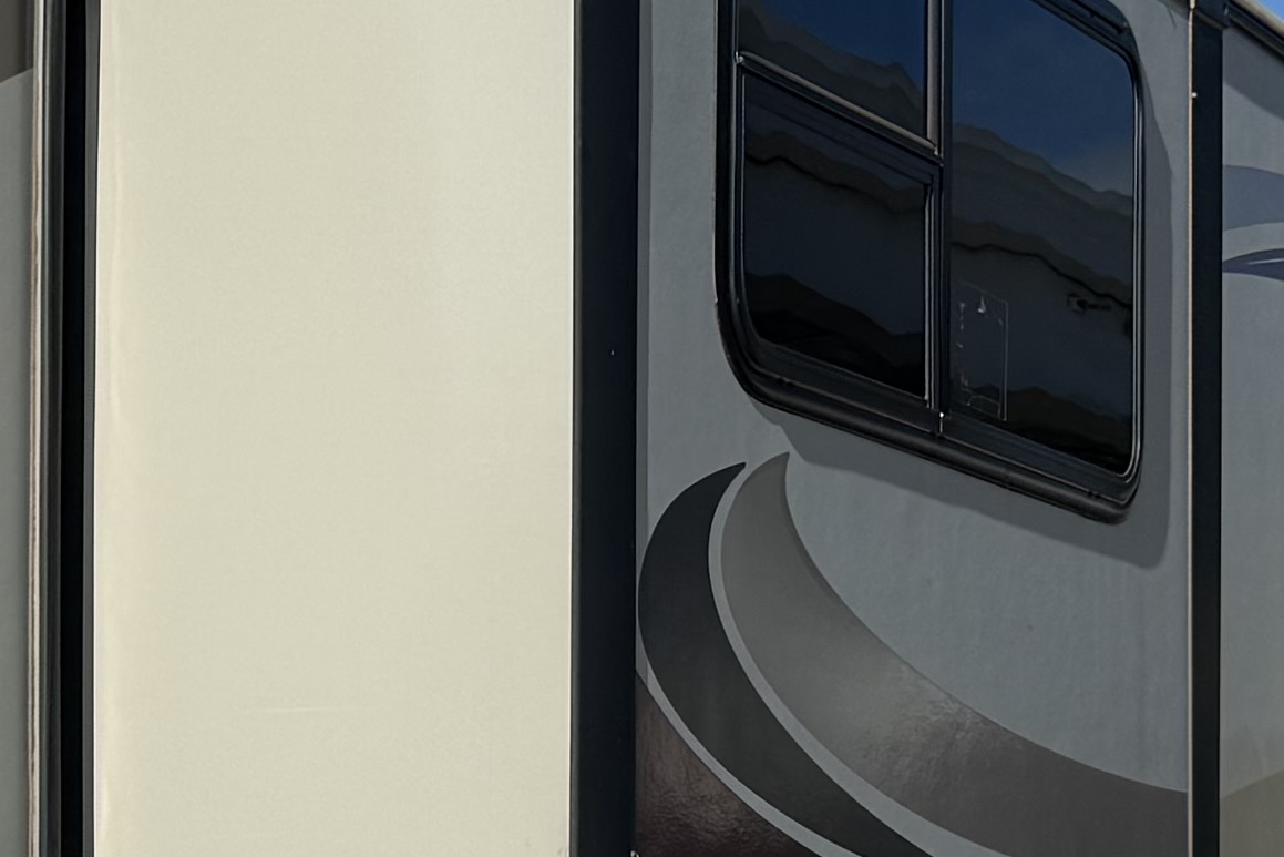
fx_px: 4387
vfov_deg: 11.0
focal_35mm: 123
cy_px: 898
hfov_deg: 16.2
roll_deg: -0.7
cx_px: -90
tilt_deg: +1.8
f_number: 1.78
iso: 80
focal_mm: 6.76
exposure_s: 1/6711
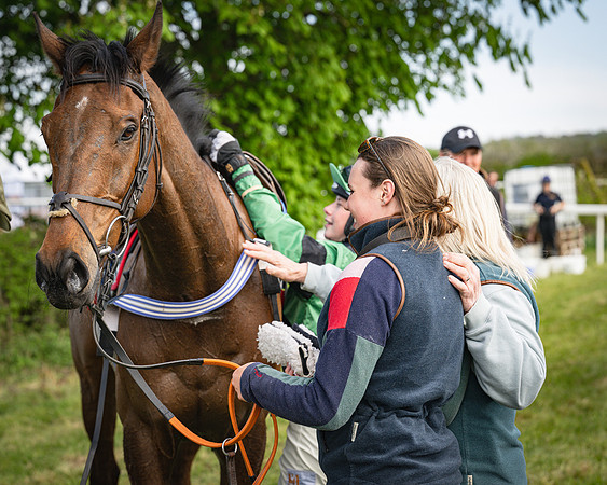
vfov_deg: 18.3
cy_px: 228
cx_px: 302
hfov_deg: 22.8
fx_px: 1508
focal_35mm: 84
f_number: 4
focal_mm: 70
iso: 400
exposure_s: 1/1250
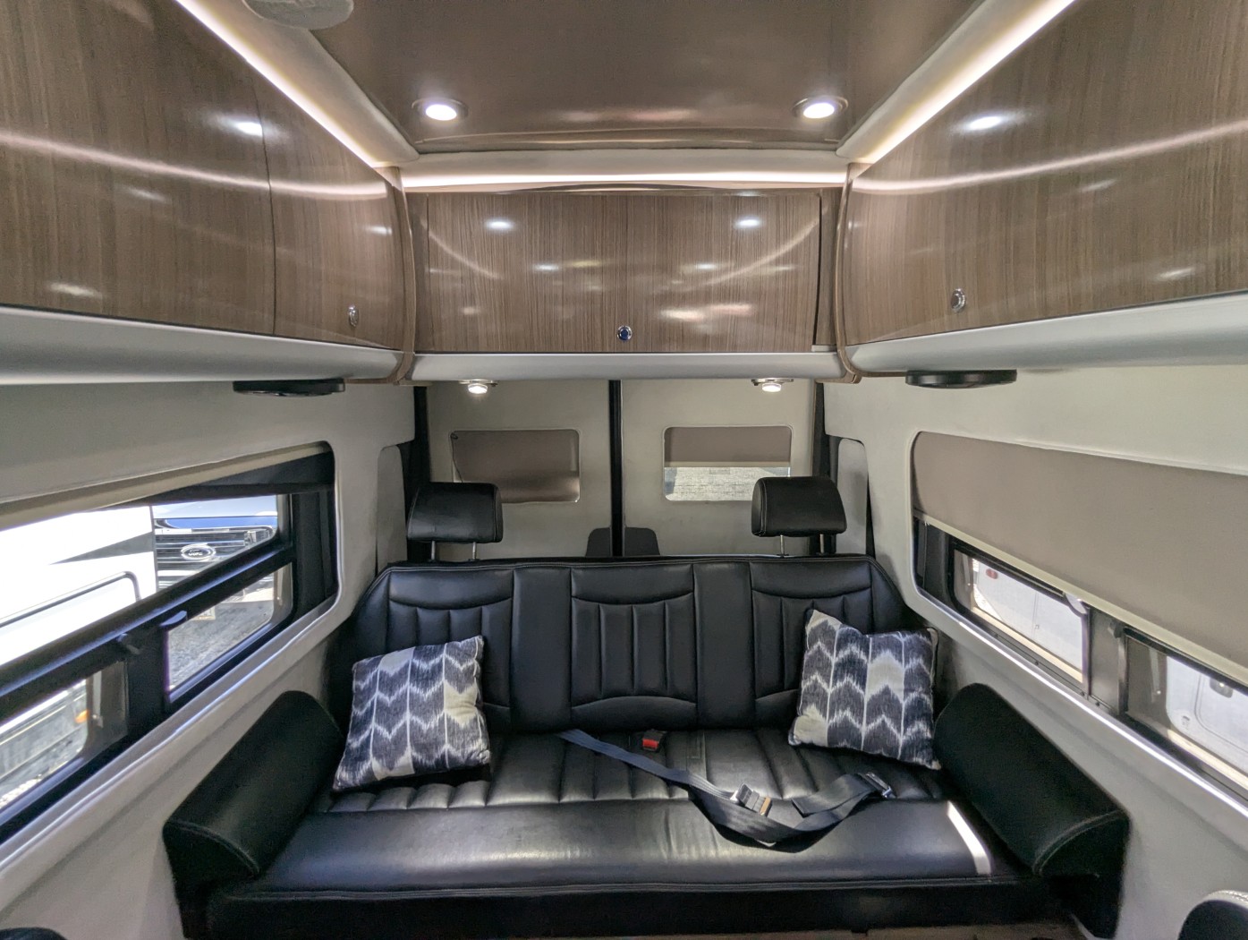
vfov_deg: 78.2
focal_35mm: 16
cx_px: 624
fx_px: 578
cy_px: 470
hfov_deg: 94.4
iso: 180
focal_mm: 2.35
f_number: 2.2
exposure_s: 1/109
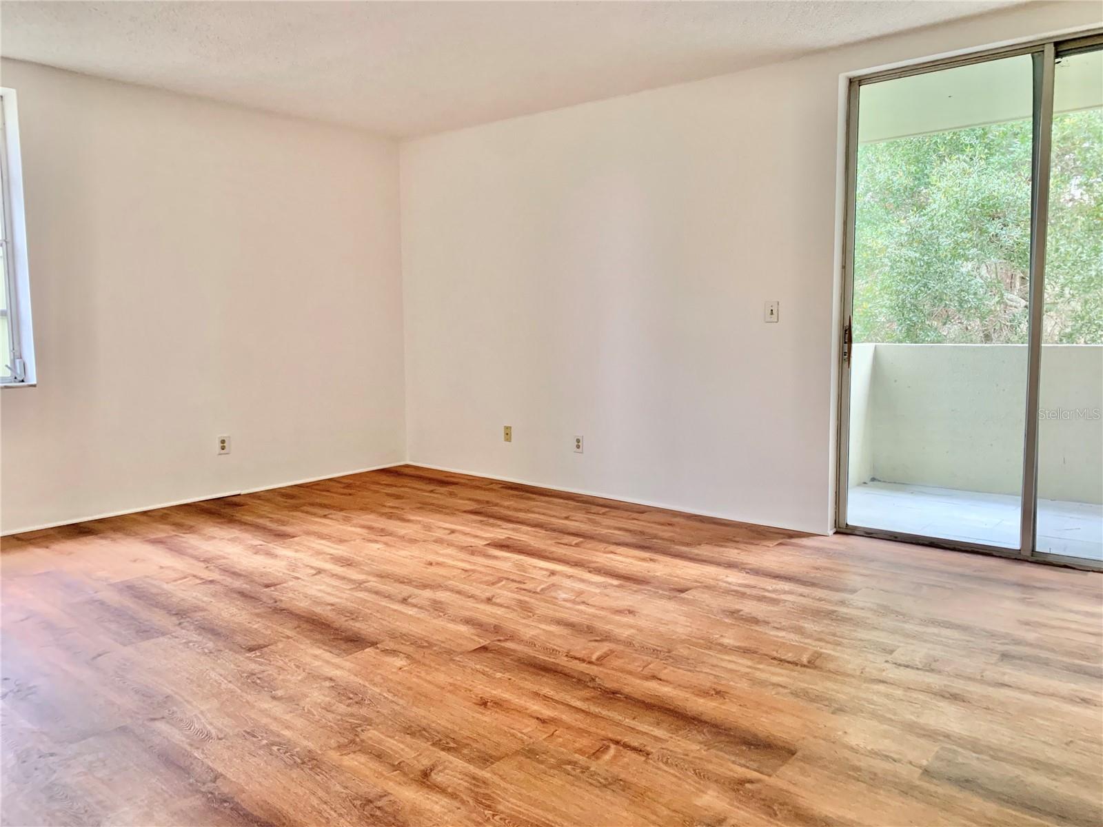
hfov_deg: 67.3
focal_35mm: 26
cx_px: 552
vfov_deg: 53.1
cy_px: 414
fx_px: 828
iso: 200
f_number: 1.8
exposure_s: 1/60
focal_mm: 4.25
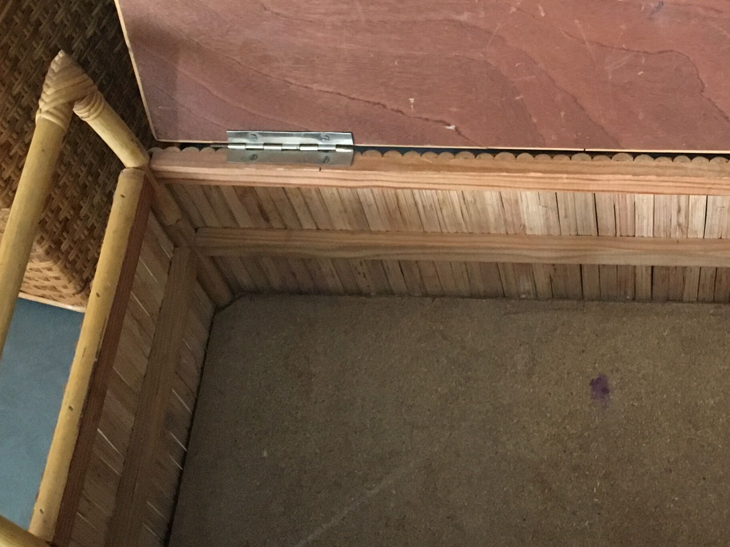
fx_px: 1350
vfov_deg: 22.7
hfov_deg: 29.7
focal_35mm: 64
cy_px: 143
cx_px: 570
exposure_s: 1/17
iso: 250
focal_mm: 4.15
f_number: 2.2
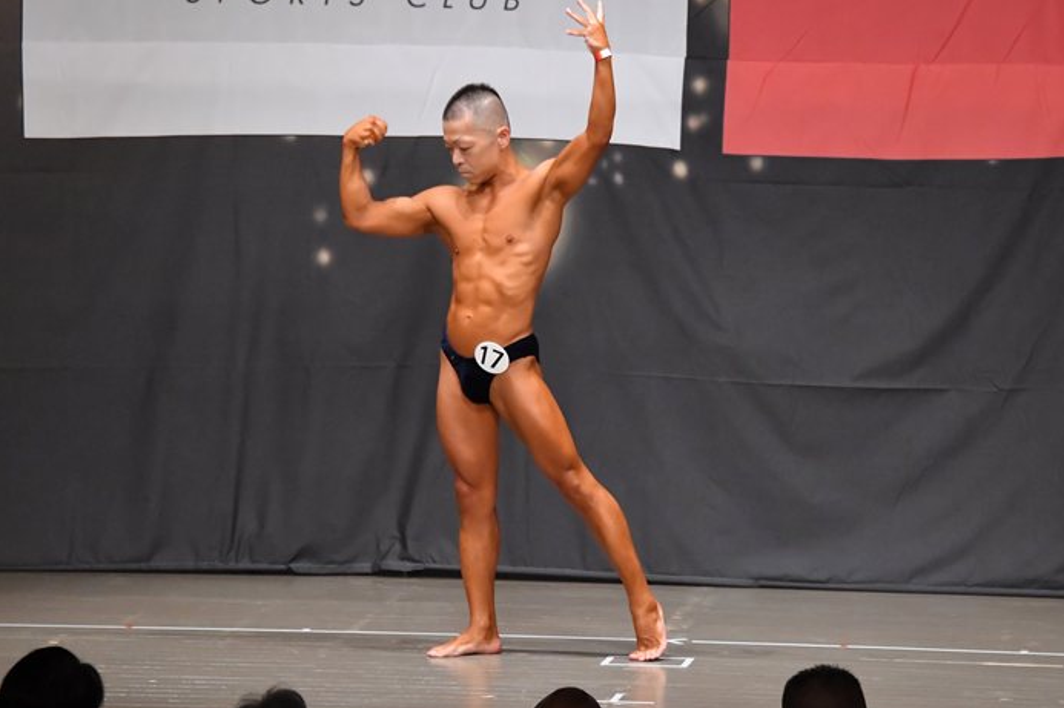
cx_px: 564
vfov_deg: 6.1
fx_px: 6675
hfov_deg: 9.1
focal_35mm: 226
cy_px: 335
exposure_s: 1/400
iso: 6400
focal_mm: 135
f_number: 5.6
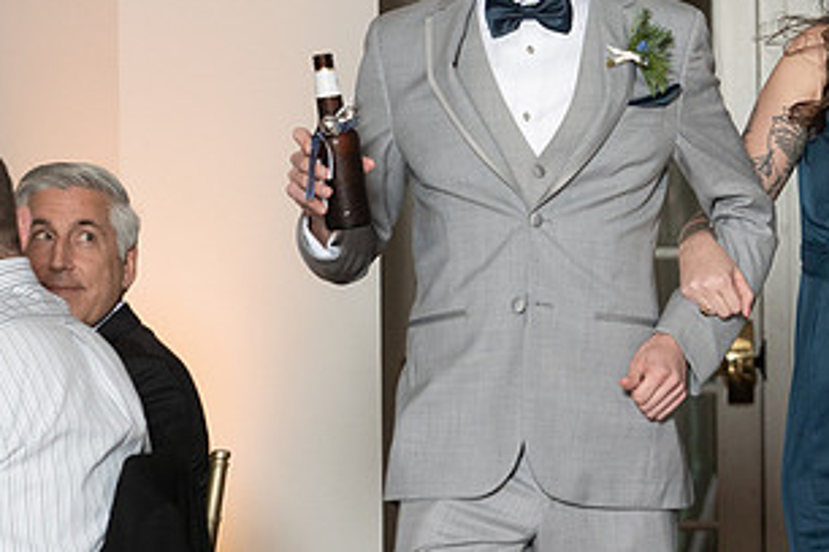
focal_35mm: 262
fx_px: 6033
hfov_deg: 7.8
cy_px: 85
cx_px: 875
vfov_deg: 5.2
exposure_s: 1/200
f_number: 5.6
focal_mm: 113
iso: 2000
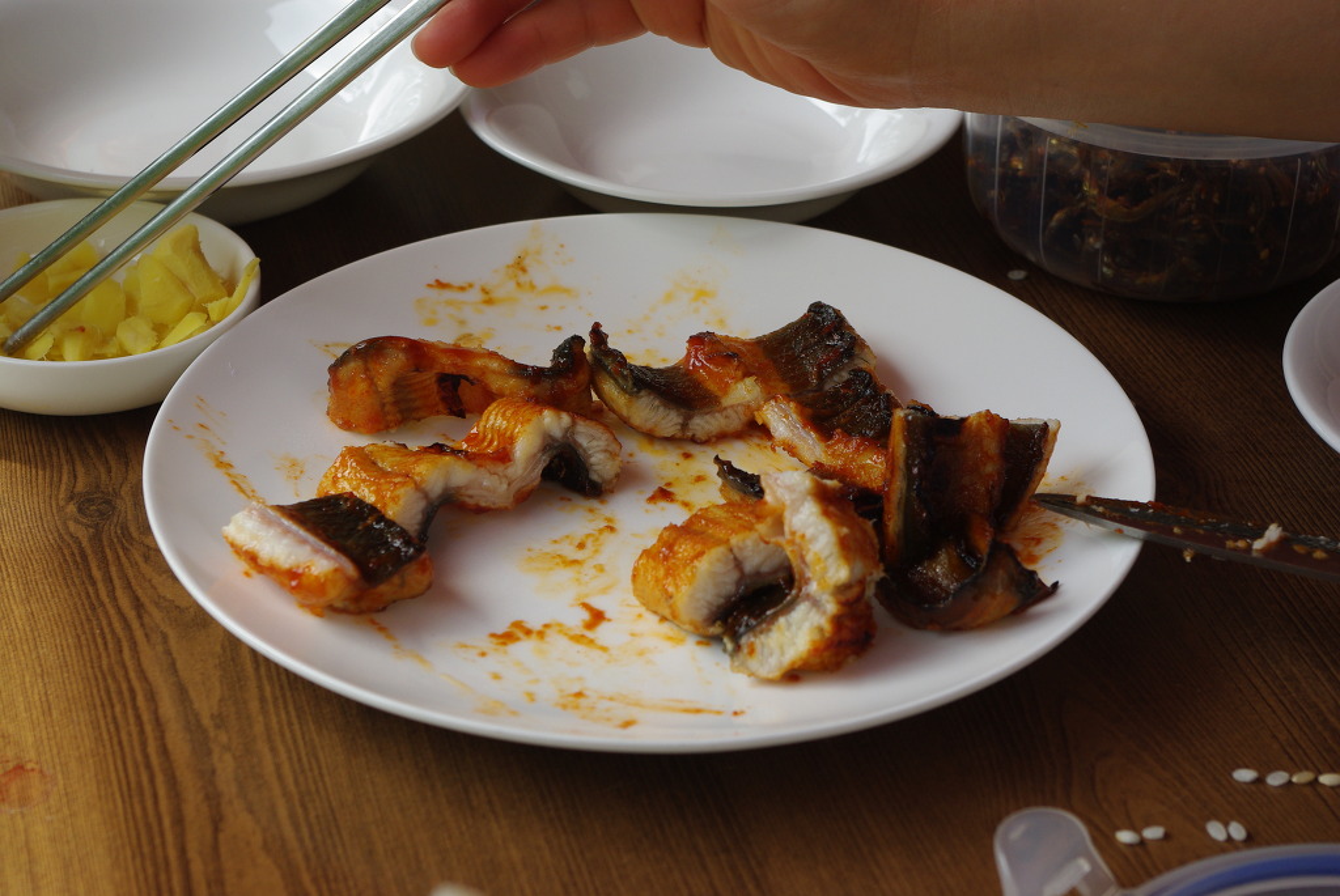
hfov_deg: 24.7
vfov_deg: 16.7
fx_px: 3055
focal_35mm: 82
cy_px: 448
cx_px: 670
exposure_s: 1/125
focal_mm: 55
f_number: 8
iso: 200
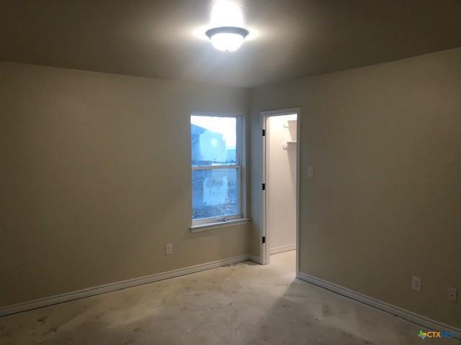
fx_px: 373
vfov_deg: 49.7
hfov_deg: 63.4
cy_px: 172
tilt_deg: -6.4
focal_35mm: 28
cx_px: 230
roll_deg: -1.7
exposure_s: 1/60
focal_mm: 3.99
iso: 125
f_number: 1.8
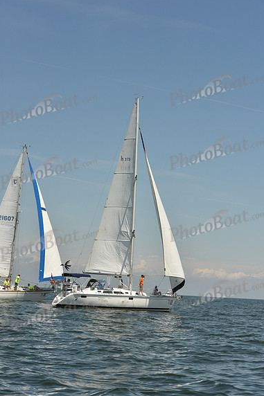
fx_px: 781
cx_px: 133
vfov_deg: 28.5
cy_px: 198
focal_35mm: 71
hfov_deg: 19.2
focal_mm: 70
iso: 320
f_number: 9
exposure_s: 1/1600
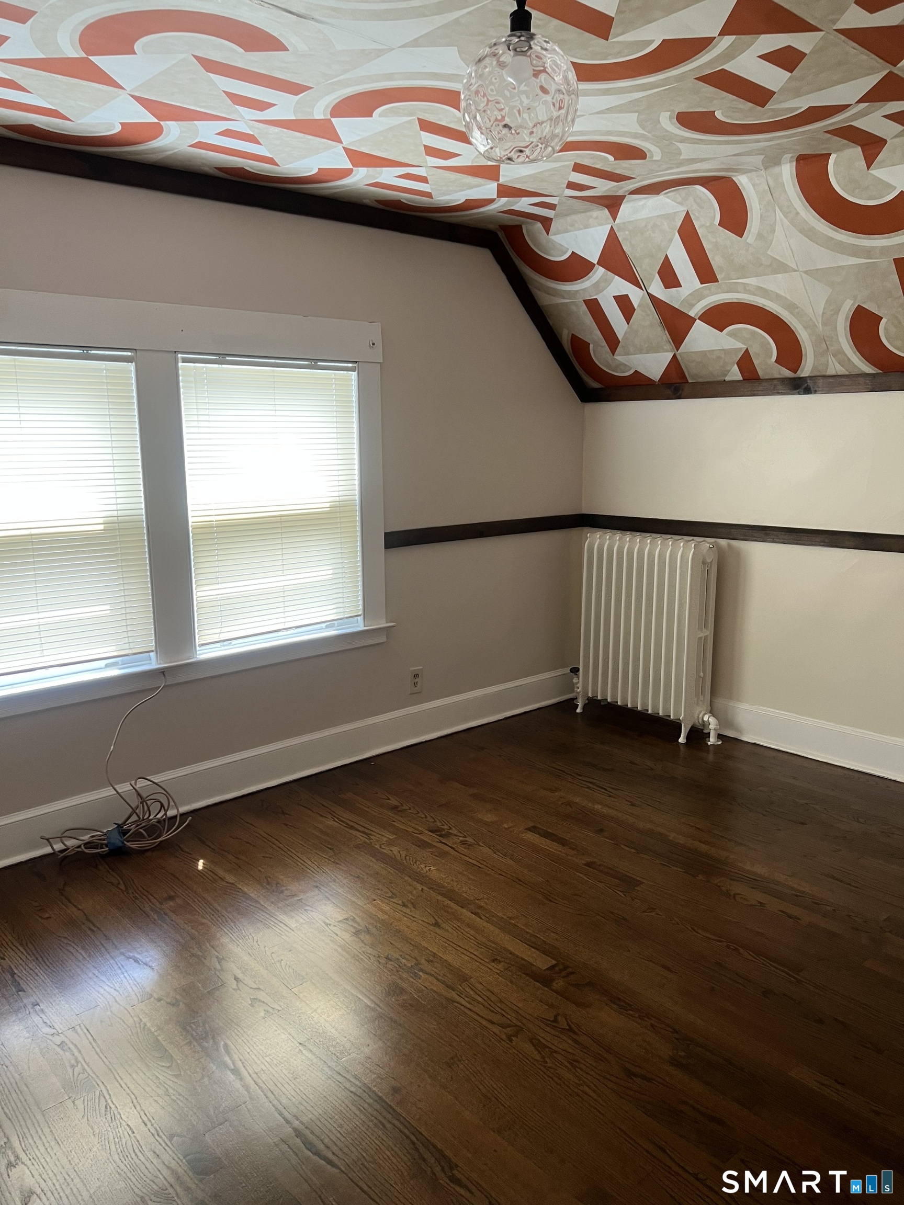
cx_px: 452
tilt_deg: -9.3
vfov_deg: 67.3
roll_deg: +0.9
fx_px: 905
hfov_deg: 53.1
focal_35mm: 26
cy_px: 602
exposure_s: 1/60
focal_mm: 5.7
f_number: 1.5
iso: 100
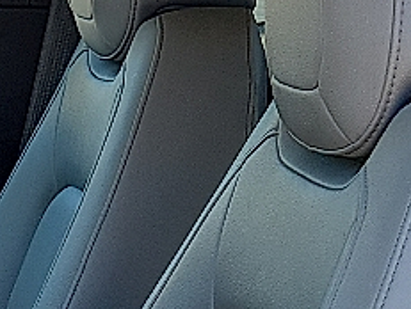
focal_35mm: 159
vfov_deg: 9.0
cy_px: 558
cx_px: 23
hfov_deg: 12.3
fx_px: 1891
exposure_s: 1/196
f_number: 1.8
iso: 50
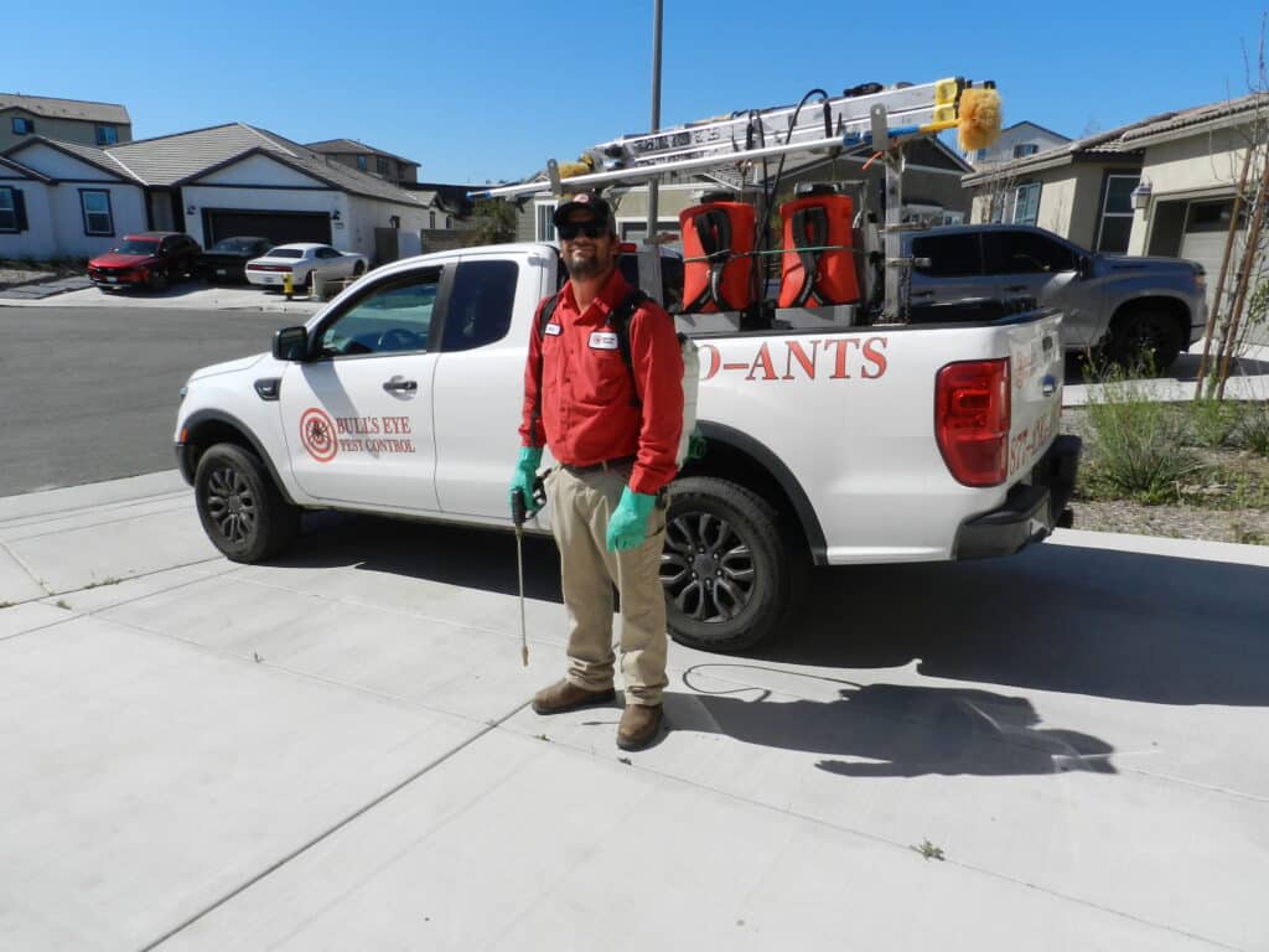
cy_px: 476
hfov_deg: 73.9
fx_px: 843
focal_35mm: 23
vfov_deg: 58.9
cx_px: 634
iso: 160
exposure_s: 1/800
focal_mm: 4
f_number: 5
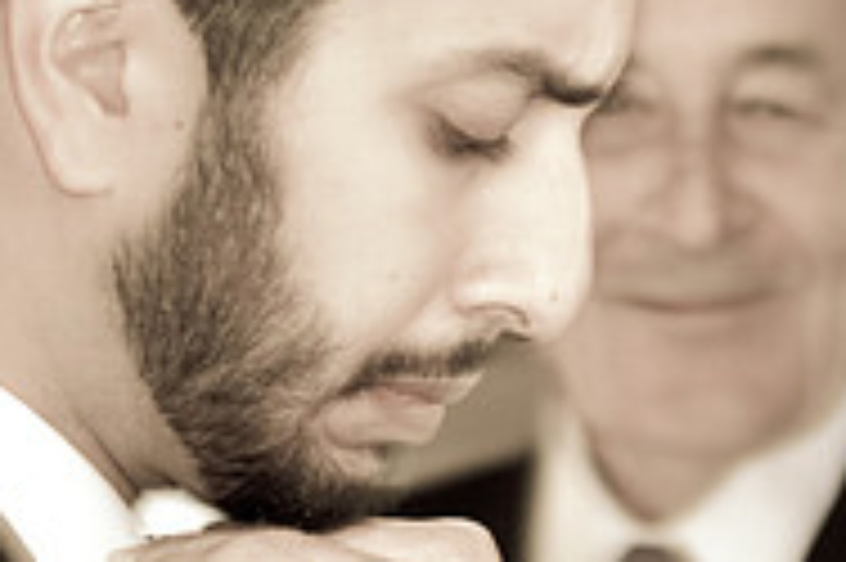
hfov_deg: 6.4
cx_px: 252
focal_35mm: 324
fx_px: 7607
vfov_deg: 4.2
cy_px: 339
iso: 800
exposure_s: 1/50
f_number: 2.8
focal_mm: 70
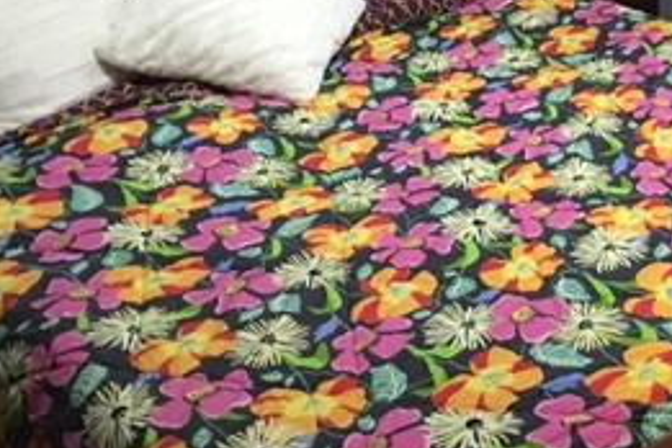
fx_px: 1381
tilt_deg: -24.7
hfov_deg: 26.5
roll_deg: +1.5
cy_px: 147
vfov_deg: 18.4
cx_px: 595
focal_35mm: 74
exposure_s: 1/4
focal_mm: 4.15
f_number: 2.2
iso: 64
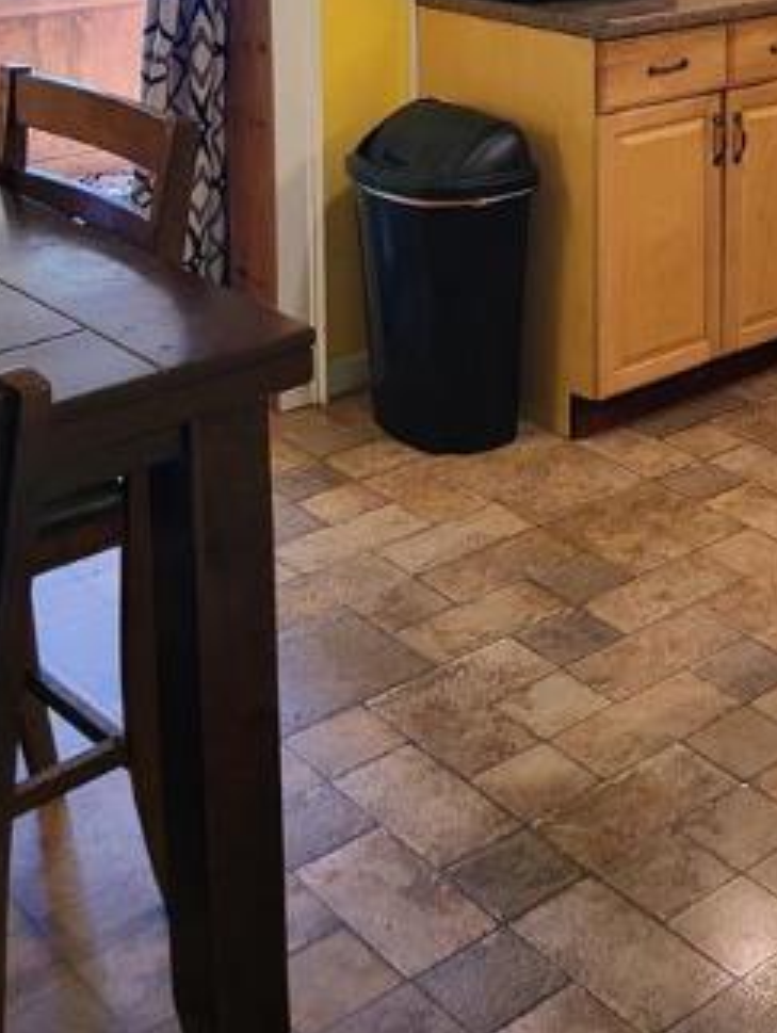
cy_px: 16
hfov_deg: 25.4
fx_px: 1703
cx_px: 588
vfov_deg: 31.4
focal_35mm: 57
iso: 200
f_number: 1.8
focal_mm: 5
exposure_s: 1/40
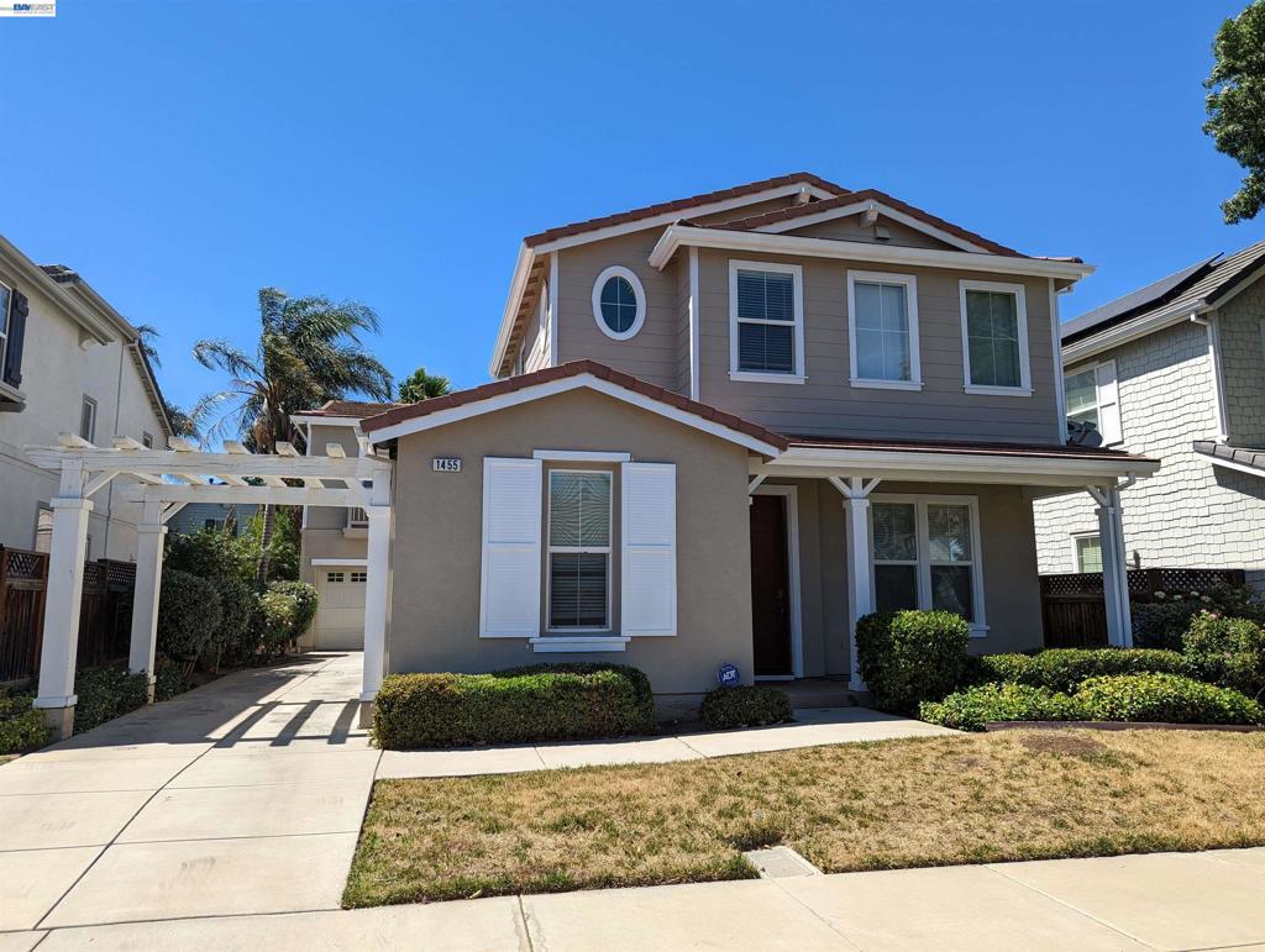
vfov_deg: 56.9
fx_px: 878
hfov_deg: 71.5
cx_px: 632
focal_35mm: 24
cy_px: 476
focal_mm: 6.81
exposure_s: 1/1639
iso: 44
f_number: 1.85
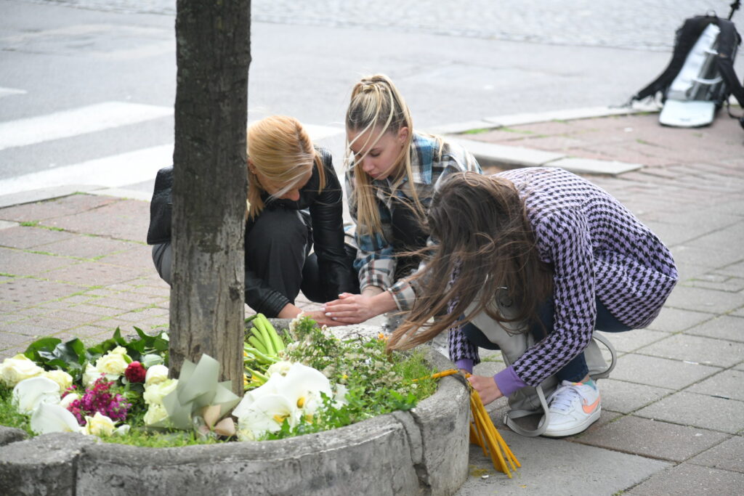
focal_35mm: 120
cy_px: 248
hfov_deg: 17.1
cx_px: 372
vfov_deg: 11.4
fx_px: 2480
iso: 1250
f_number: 4
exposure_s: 1/640
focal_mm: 120
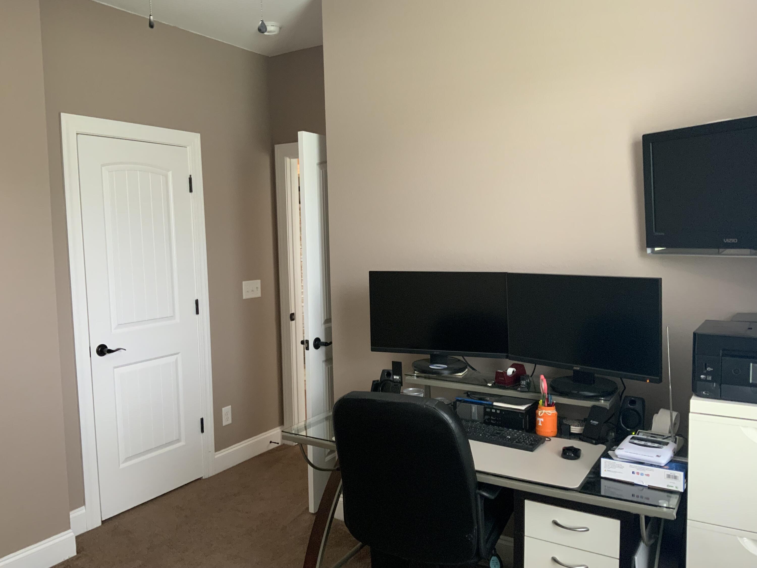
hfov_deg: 61.7
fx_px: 634
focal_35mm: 29
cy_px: 284
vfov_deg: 48.2
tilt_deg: -4.9
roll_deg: +0.9
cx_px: 378
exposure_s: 1/60
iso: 200
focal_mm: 3
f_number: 1.8
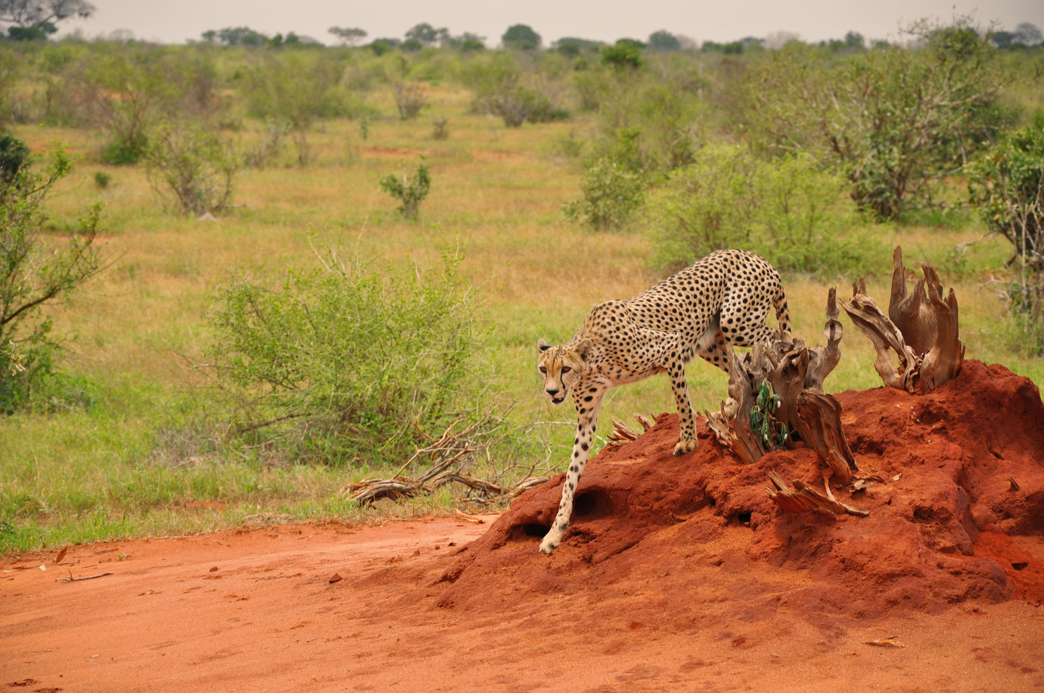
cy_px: 346
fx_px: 4562
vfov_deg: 8.7
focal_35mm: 158
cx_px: 522
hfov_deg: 13.1
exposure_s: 1/640
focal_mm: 105
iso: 200
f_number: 6.3
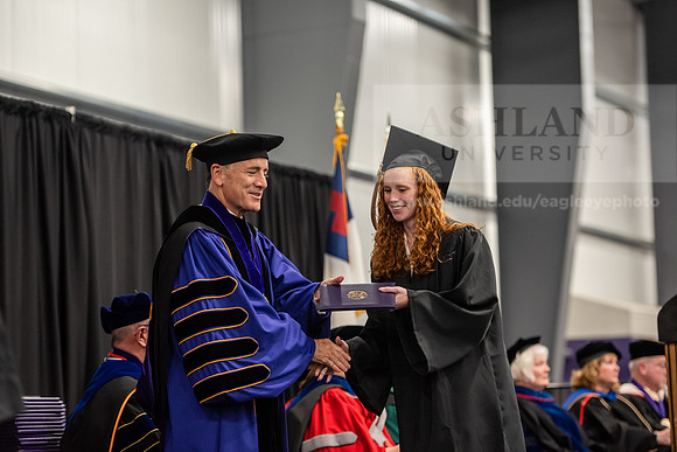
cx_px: 338
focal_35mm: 110
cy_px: 226
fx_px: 2069
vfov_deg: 12.5
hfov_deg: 18.6
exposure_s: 1/200
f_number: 3.2
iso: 2000
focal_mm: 110
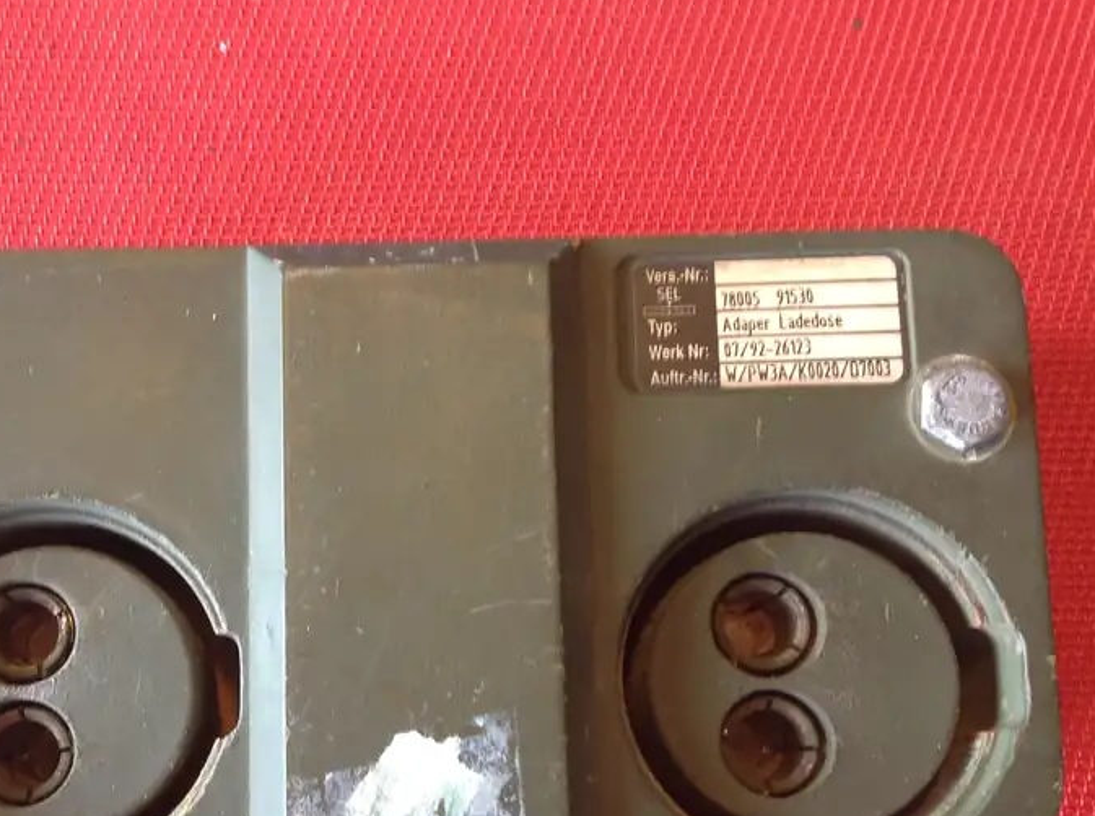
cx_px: 324
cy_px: 520
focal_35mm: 52
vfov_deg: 27.8
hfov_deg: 36.3
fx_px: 1642
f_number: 2.4
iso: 64
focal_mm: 4.28
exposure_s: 1/15
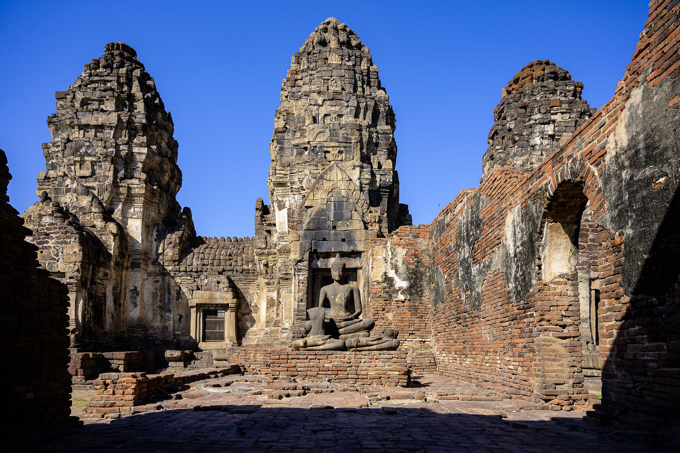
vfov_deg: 53.1
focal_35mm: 24
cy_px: 226
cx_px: 340
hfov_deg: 73.8
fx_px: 453
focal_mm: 24
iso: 100
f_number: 5.6
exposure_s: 1/500
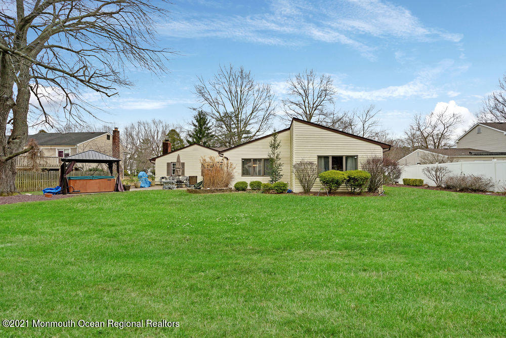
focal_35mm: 16
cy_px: 169
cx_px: 253
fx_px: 225
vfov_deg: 73.8
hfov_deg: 96.7
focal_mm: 16
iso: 200
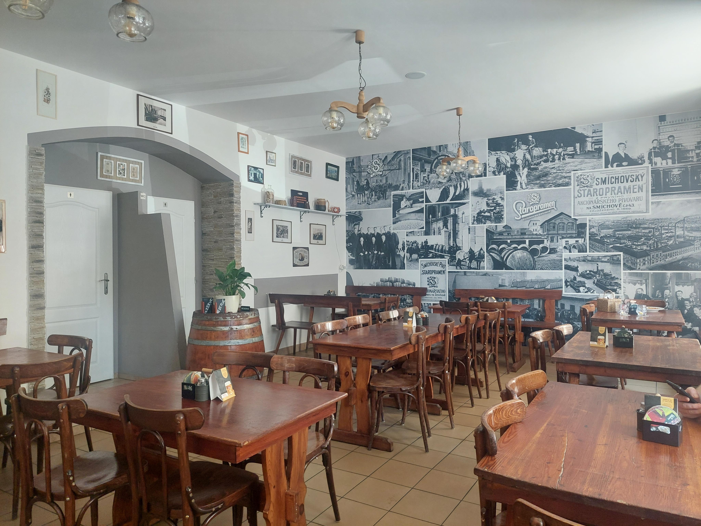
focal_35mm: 25
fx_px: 506
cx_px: 350
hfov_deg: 69.4
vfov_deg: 54.9
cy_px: 263
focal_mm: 5.23
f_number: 1.8
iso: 160
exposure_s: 1/50
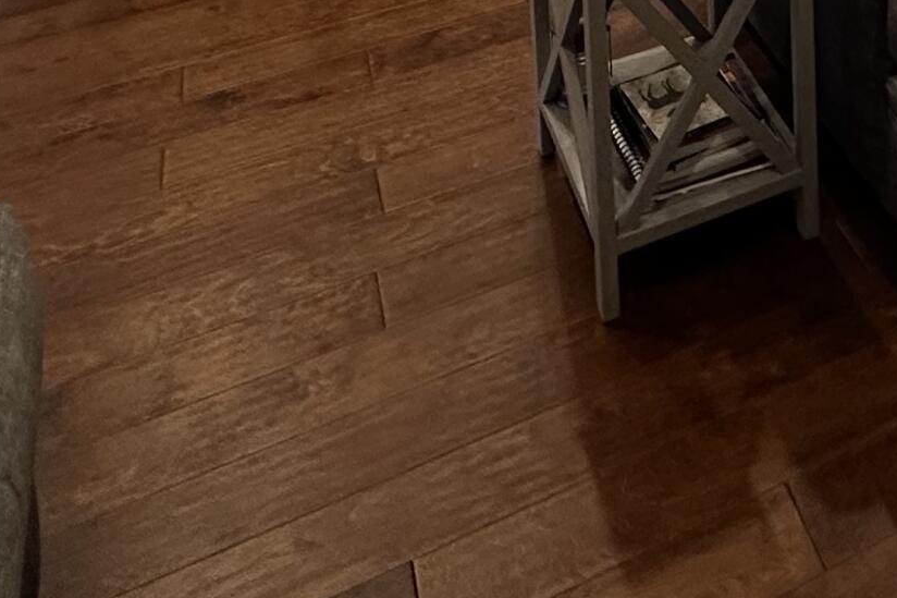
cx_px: 958
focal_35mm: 53
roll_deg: +1.1
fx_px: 1320
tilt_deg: -6.0
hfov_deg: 33.3
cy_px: -590
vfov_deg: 17.9
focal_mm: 2.22
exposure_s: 1/60
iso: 160
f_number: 2.2
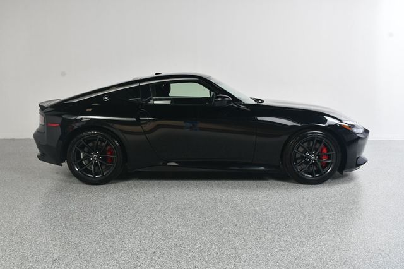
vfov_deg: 39.9
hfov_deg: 57.2
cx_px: 202
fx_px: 370
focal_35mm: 33
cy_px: 134
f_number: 9
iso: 100
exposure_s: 1/160
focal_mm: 22
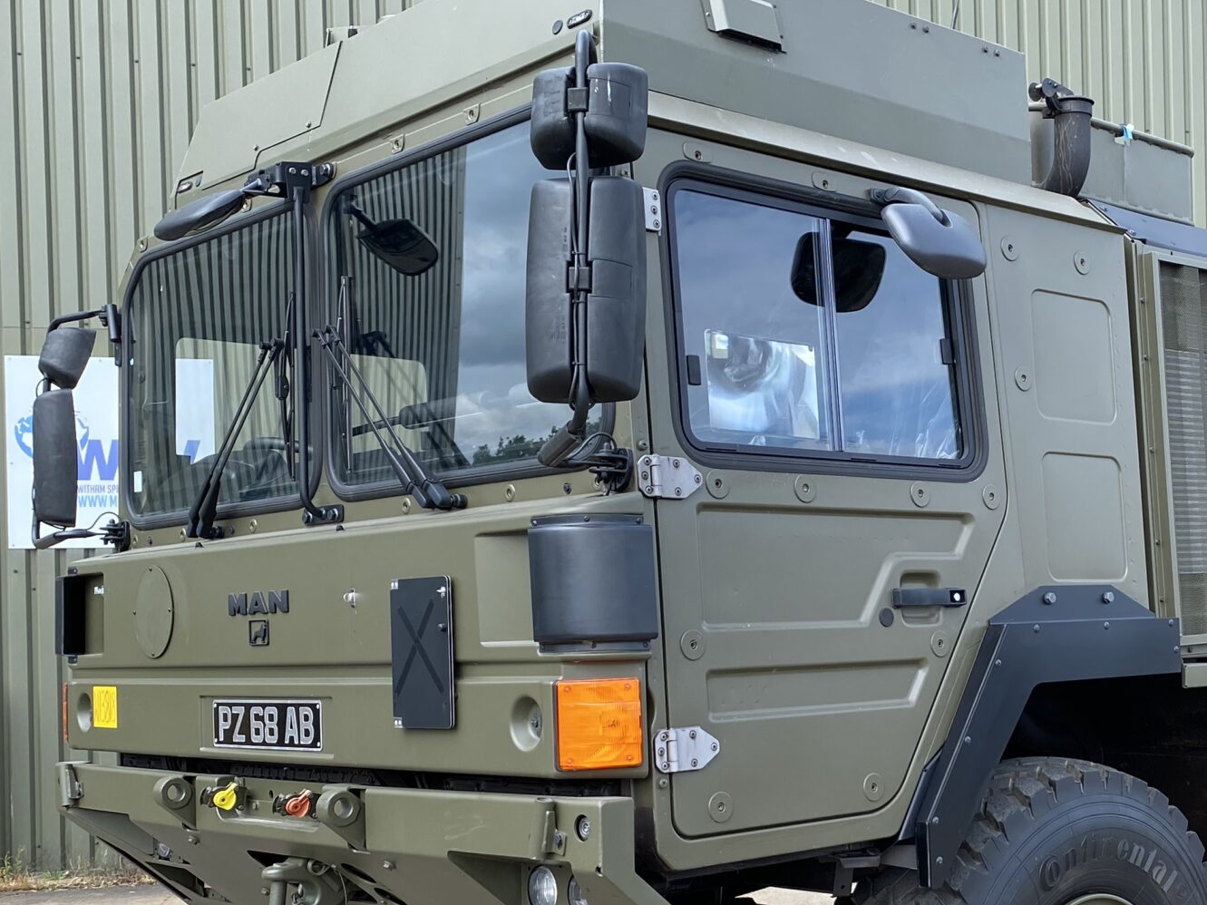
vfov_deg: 28.9
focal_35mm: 50
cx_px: 965
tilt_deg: +0.0
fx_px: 1743
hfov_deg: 36.9
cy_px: 608
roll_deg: +0.6
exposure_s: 1/562
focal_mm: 4.25
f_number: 1.8
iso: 32
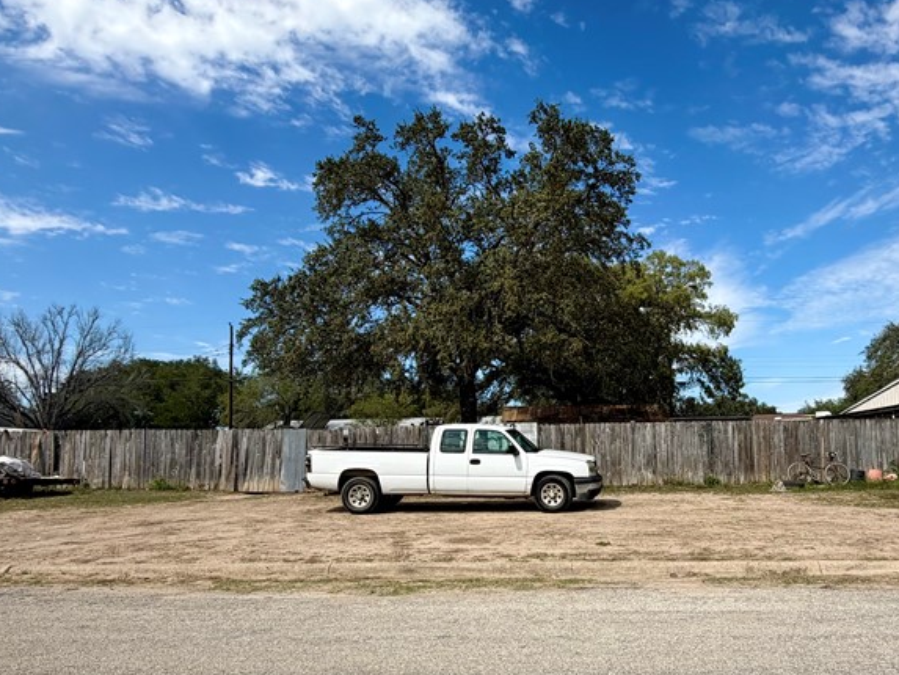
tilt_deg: +4.8
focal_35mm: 25
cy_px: 405
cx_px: 555
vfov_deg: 54.5
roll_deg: +1.5
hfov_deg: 68.4
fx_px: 649
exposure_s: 1/1050
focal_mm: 2.22
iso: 20
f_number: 2.2
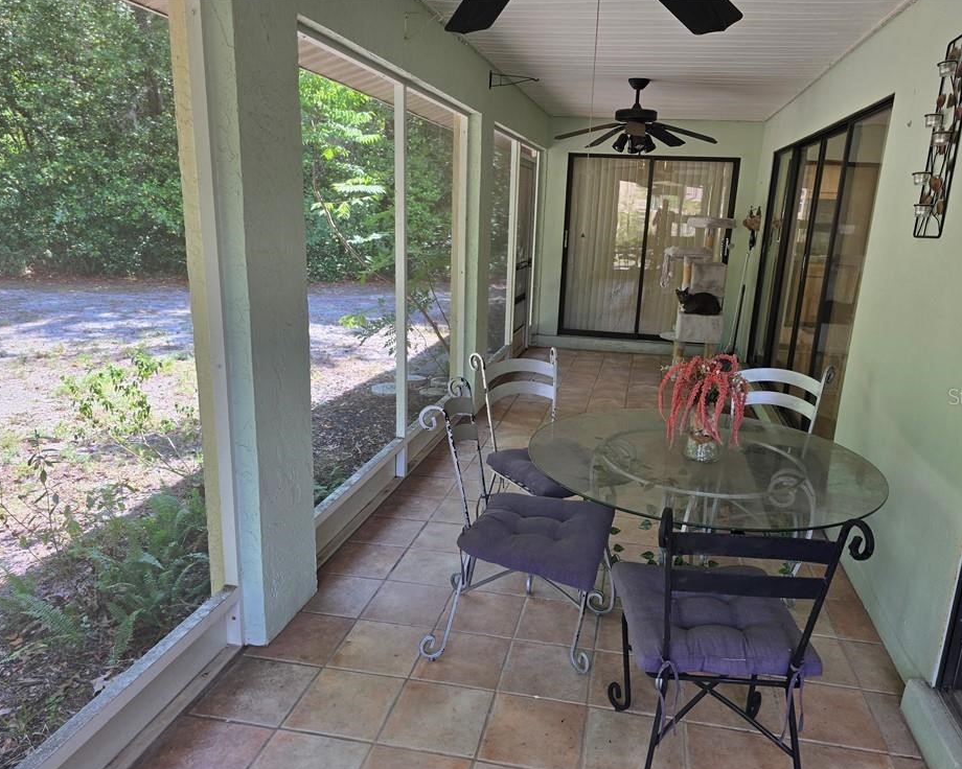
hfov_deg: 68.0
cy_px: 396
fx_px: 712
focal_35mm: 25
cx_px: 511
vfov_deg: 56.8
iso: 50
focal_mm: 6.3
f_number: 1.7
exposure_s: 1/180
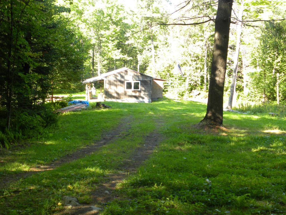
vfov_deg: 28.0
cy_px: 108
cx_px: 143
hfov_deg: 36.8
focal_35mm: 52
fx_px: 430
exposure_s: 1/39.7
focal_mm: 9.2
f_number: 3.5
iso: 64
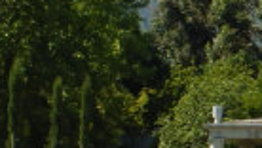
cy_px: 9
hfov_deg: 5.0
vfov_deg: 2.9
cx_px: 594
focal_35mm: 422
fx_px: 2935
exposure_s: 1/640
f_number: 4.5
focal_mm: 12
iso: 125
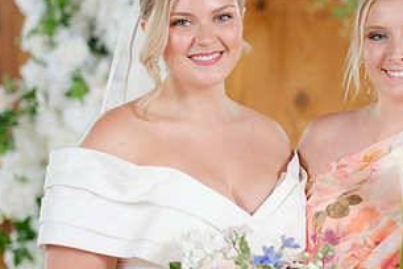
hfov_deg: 12.9
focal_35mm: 159
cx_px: 299
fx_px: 1780
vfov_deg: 8.6
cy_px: 165
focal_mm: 56
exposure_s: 1/250
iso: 125
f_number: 1.4
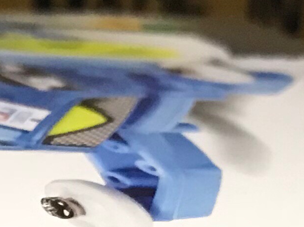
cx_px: 30
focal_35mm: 184
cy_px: 562
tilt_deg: -36.5
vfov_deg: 7.5
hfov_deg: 10.7
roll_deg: -3.0
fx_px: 1615
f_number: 1.8
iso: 100
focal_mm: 3.99
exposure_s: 1/17
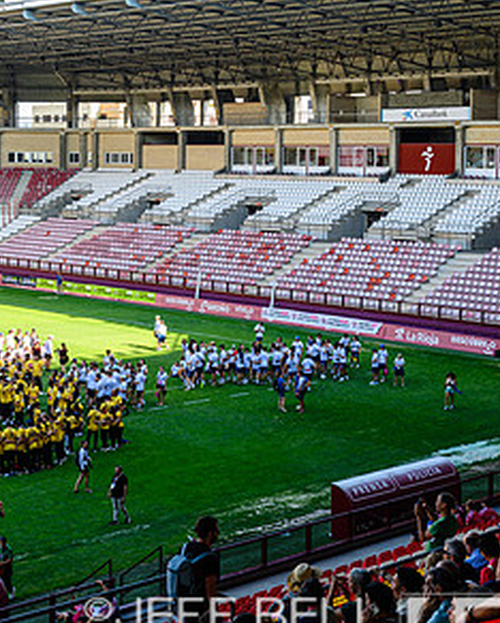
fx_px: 1201
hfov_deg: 23.5
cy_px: 222
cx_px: 233
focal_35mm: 65
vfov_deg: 29.0
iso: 500
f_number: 5.6
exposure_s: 1/320
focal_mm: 45
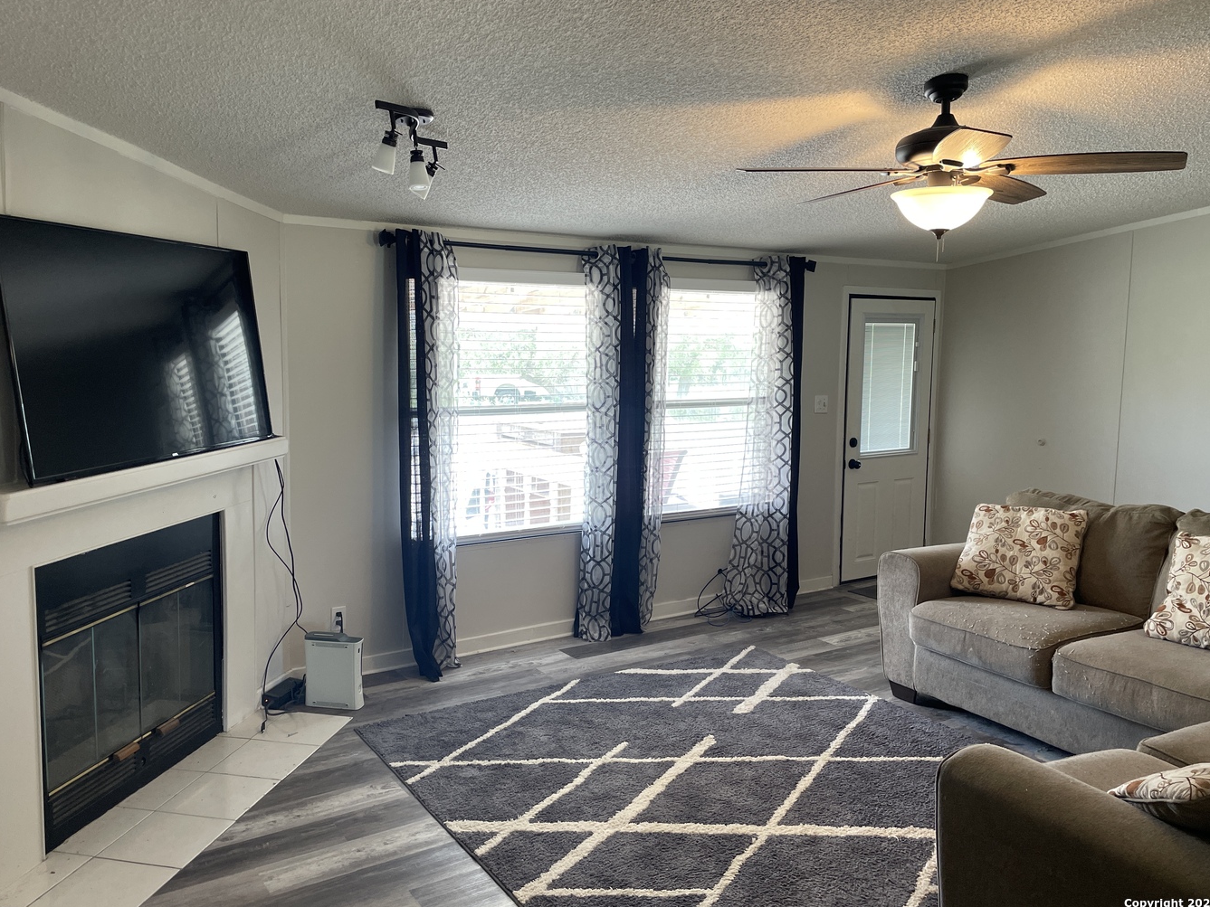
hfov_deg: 63.4
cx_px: 568
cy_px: 437
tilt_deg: -5.8
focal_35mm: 28
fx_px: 979
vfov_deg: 49.7
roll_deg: -0.9
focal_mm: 4.2
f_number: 1.6
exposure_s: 1/60
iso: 80
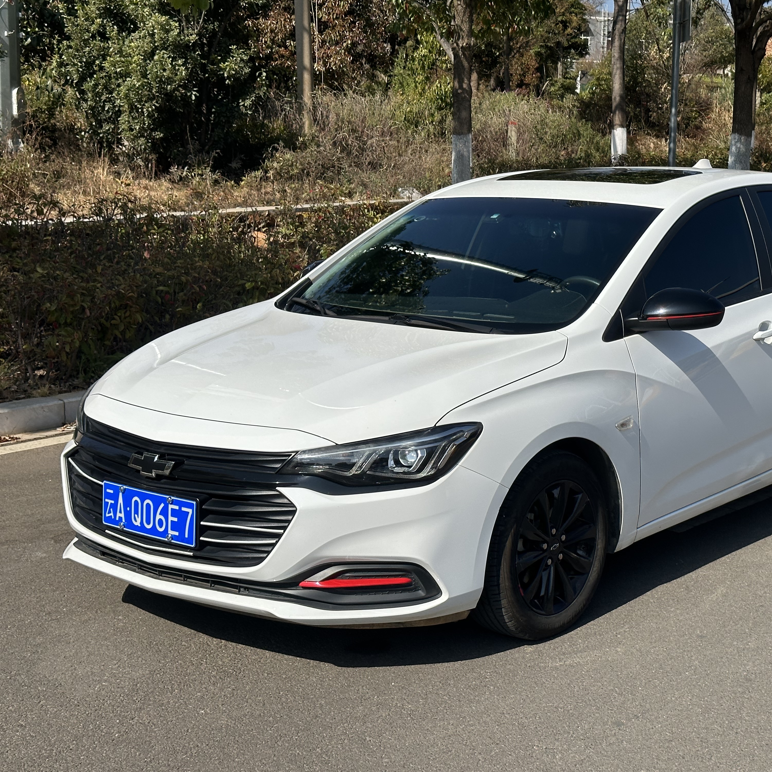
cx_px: 502
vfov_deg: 30.0
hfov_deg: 29.9
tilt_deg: -10.3
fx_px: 1438
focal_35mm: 57
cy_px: 385
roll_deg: -1.7
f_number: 1.78
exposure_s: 1/5882
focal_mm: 6.86
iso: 64
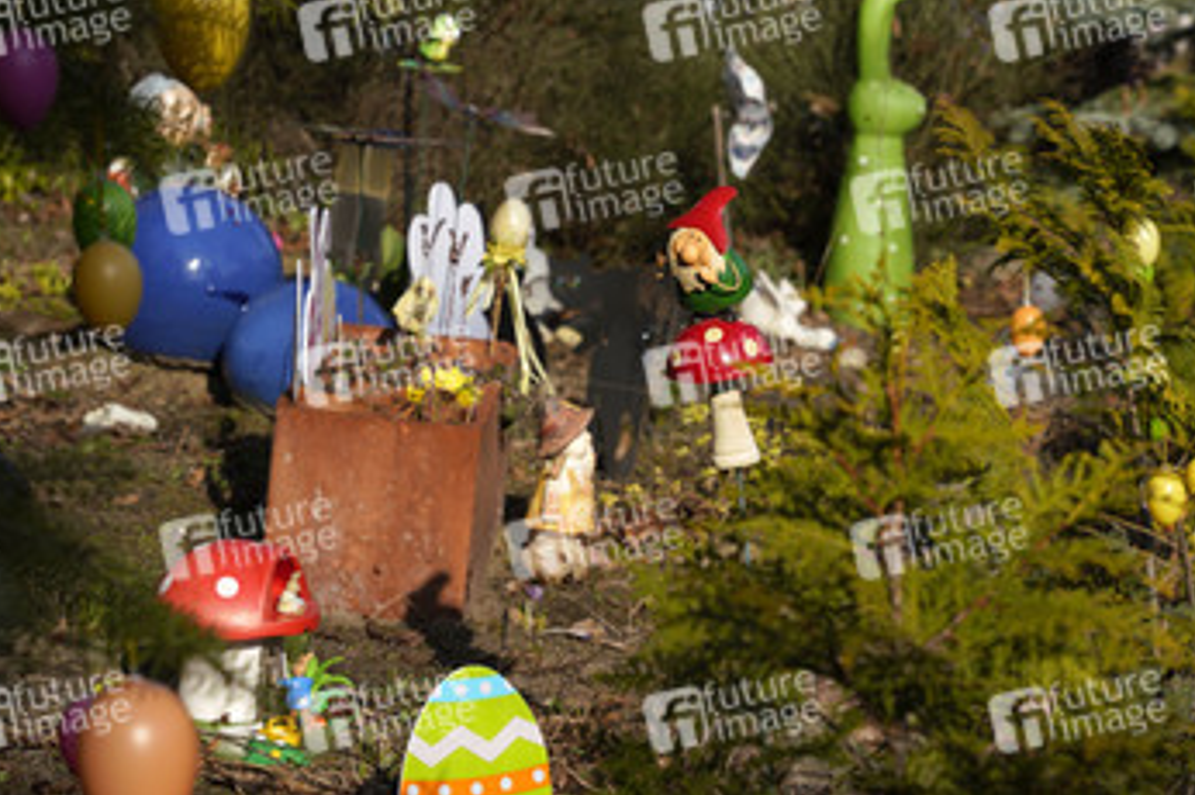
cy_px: 280
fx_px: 4411
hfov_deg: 15.4
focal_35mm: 133
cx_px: 641
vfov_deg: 10.3
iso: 160
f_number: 8
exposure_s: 1/640
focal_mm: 102
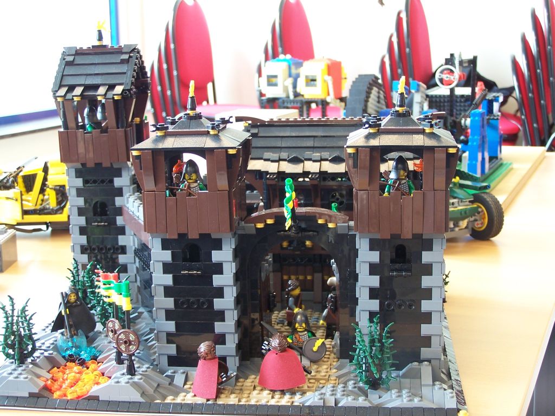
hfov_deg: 32.7
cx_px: 278
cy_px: 208
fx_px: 946
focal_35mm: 59
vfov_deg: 24.8
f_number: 3.1
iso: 80
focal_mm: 9.8
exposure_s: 1/2
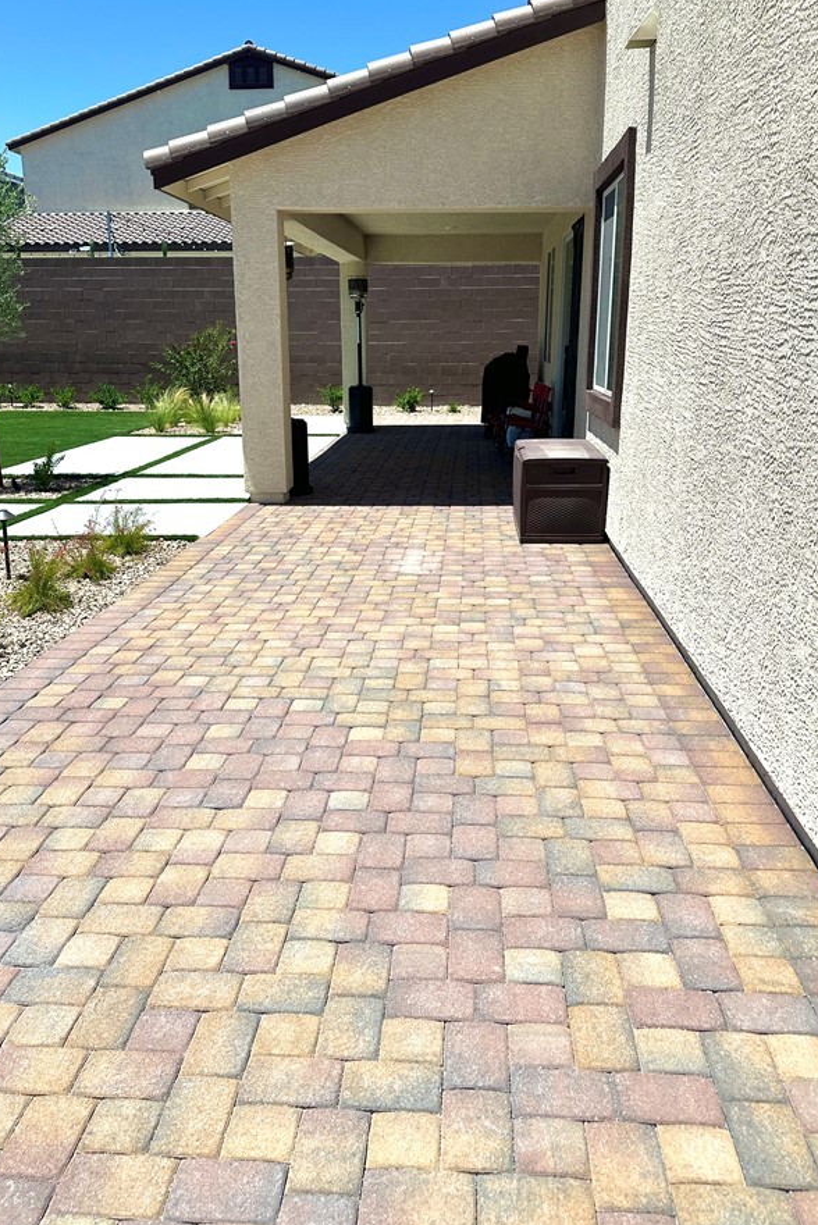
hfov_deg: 45.0
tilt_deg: -13.0
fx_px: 988
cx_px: 384
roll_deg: -0.1
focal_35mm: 29
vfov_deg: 63.5
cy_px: 562
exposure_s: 1/7042
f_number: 1.78
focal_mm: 6.86
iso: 80
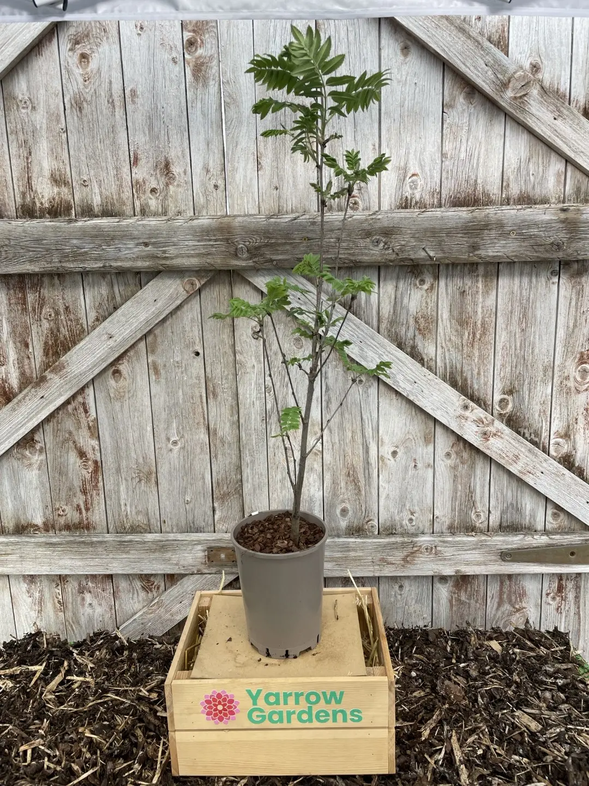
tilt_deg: -10.6
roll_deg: +1.8
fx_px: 590
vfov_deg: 67.3
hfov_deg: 53.1
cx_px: 294
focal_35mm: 26
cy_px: 393
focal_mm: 4.2
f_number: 1.6
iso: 32
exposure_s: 1/230
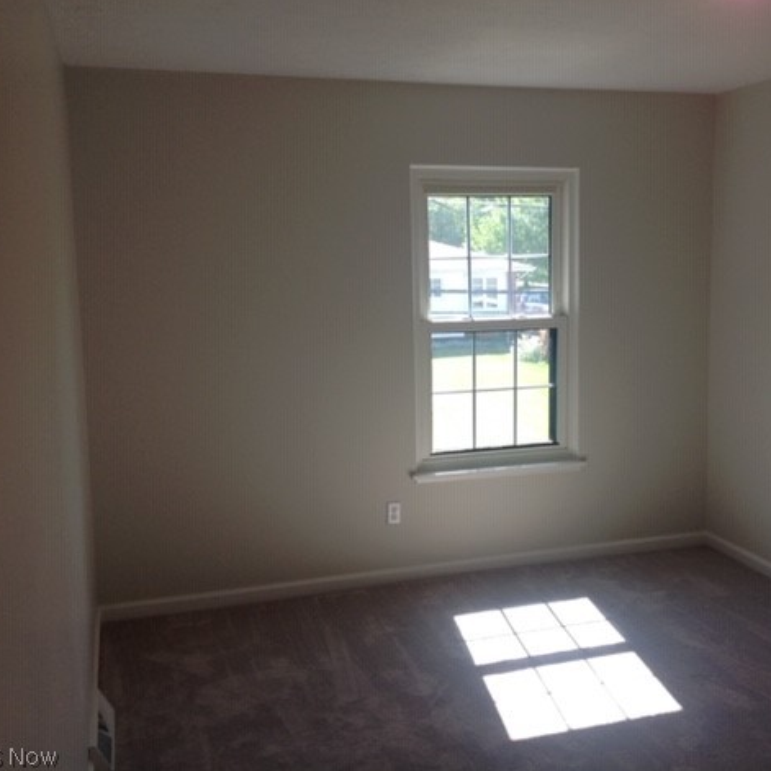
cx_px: 475
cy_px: 381
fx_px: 1058
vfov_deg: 40.0
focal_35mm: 42
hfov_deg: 39.8
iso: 50
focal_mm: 4.28
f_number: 2.4
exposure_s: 1/120
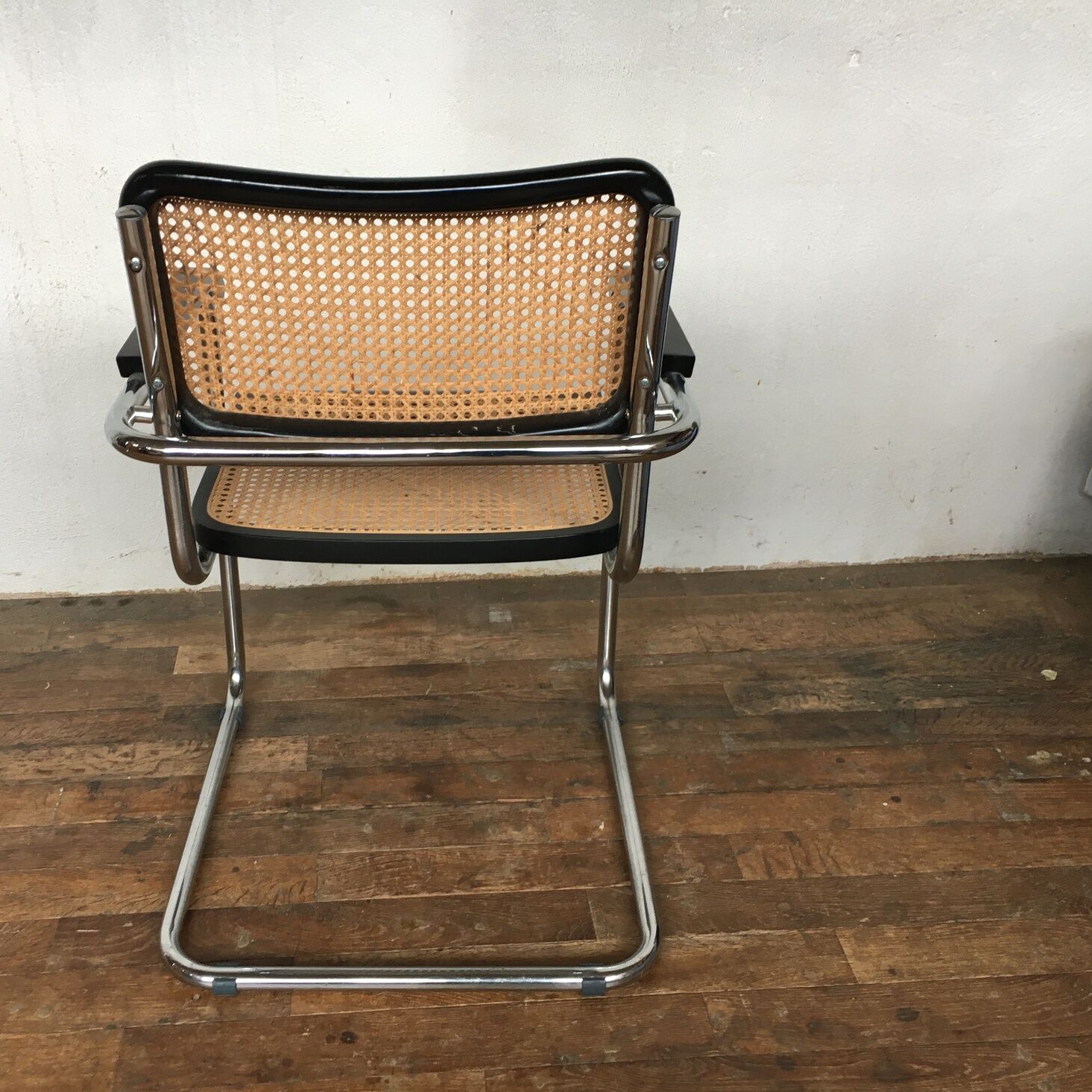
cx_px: 460
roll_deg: +0.6
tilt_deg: -29.5
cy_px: 548
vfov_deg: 47.2
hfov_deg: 47.1
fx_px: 1249
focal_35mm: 35
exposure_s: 1/33
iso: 25
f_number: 2.2
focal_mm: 4.15
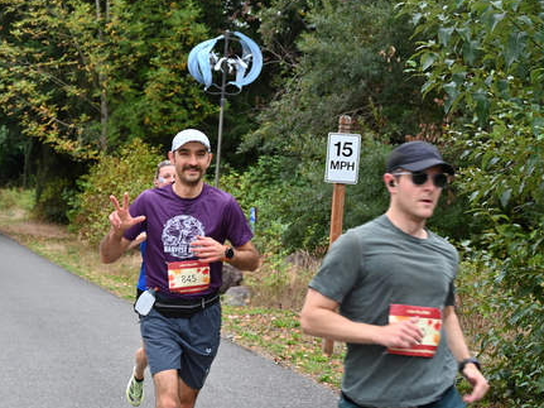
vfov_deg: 17.2
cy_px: 224
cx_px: 215
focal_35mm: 86
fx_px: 1351
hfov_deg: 22.7
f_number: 6
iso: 560
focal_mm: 70
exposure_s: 1/125
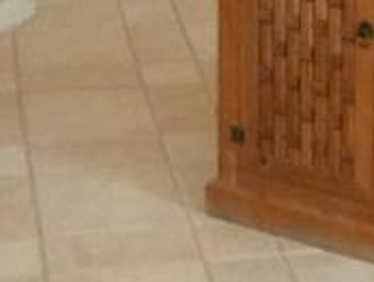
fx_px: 1590
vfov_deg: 9.5
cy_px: -265
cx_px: 221
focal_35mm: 147
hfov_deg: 13.4
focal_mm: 4.1
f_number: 3.3
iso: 320
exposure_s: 1/30
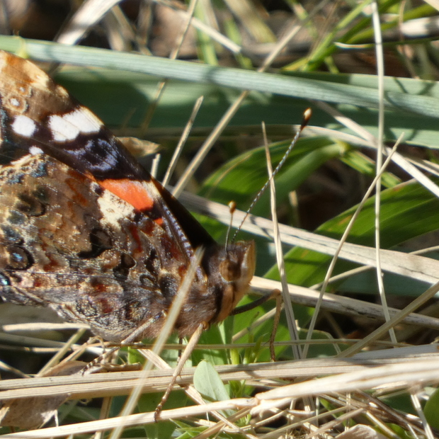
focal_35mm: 1460
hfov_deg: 1.2
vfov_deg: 1.2
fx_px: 20948
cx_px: 139
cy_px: 215
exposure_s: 1/125
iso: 125
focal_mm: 215
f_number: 5.9
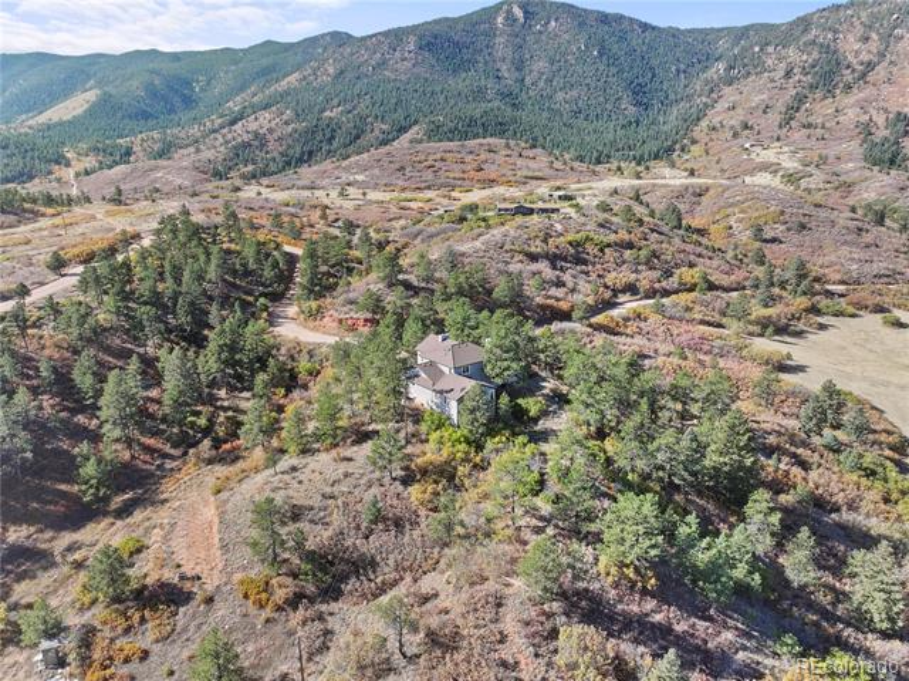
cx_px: 454
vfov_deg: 56.8
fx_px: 630
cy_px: 340
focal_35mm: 24
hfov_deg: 71.6
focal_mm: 12.29
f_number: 2.8
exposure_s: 1/60
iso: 120
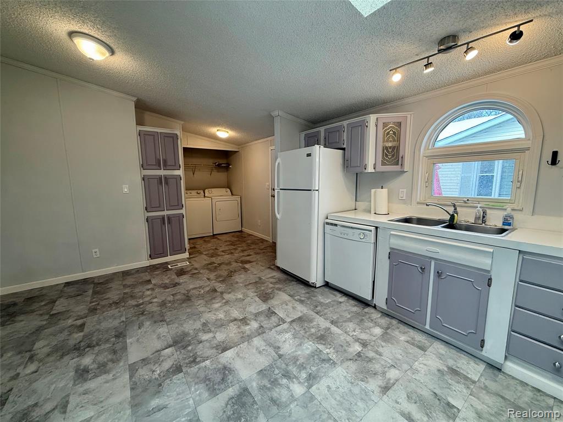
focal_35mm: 14
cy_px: 211
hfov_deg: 102.1
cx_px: 282
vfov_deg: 85.7
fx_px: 228
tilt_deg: -8.4
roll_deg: +0.0
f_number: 2.2
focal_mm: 2.22
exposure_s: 1/120
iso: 160
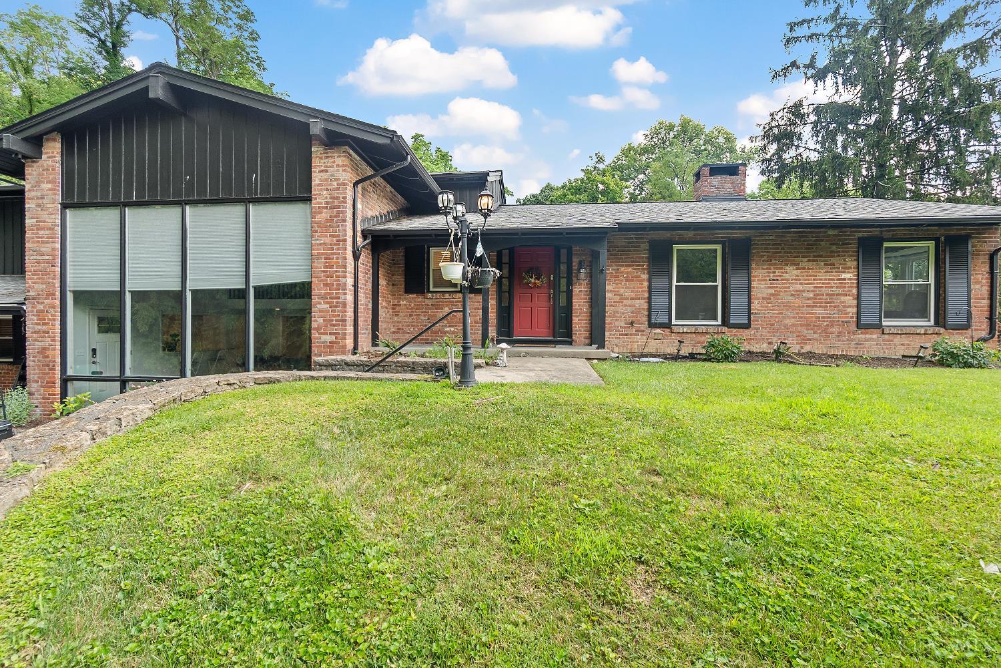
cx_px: 500
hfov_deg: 100.4
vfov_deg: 77.3
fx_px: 417
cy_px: 334
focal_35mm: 15
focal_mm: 10
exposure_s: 1/40
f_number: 5.6
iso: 250
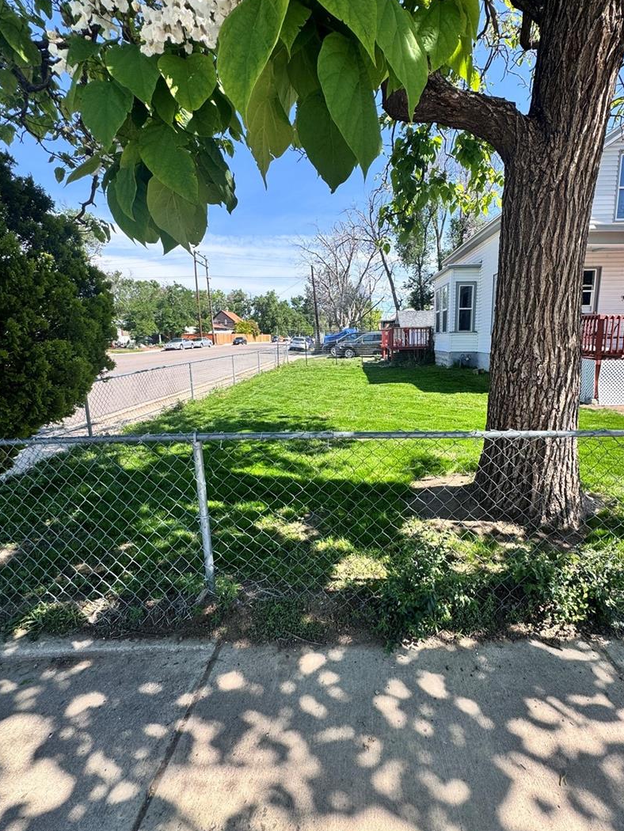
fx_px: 384
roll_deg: +0.7
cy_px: 405
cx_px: 353
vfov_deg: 94.5
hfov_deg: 77.7
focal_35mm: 16
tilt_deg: -10.4
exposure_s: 1/899
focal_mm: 2.22
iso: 50
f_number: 2.2
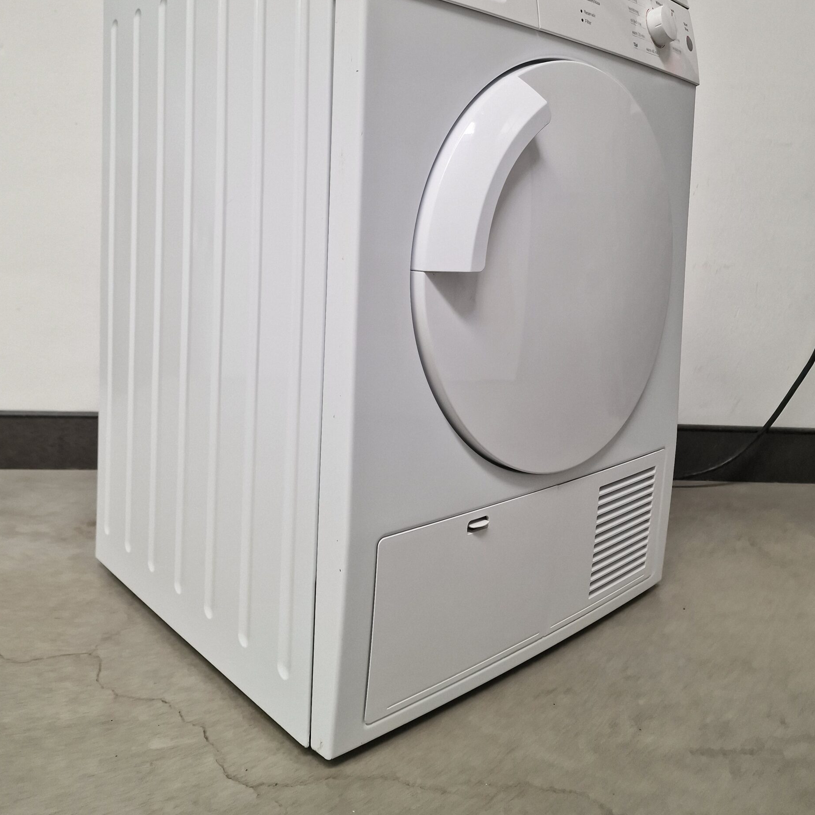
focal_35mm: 28
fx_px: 746
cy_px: 269
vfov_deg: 56.0
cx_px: 402
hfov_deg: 57.3
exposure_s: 1/180
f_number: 1.8
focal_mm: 6.4
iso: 80
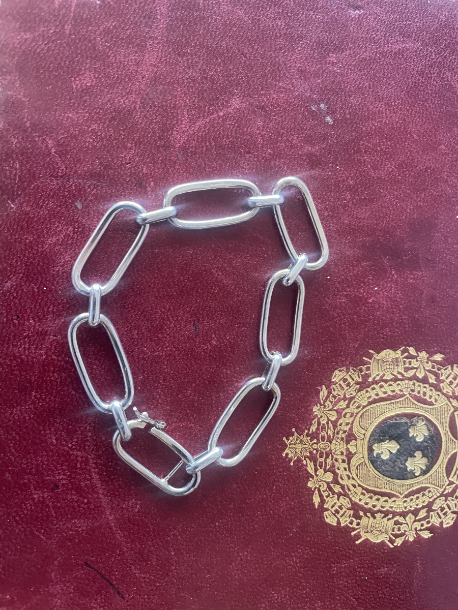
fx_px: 459
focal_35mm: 26
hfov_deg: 53.1
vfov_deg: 67.3
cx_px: 229
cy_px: 305
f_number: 1.6
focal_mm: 4.2
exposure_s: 1/60
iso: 400
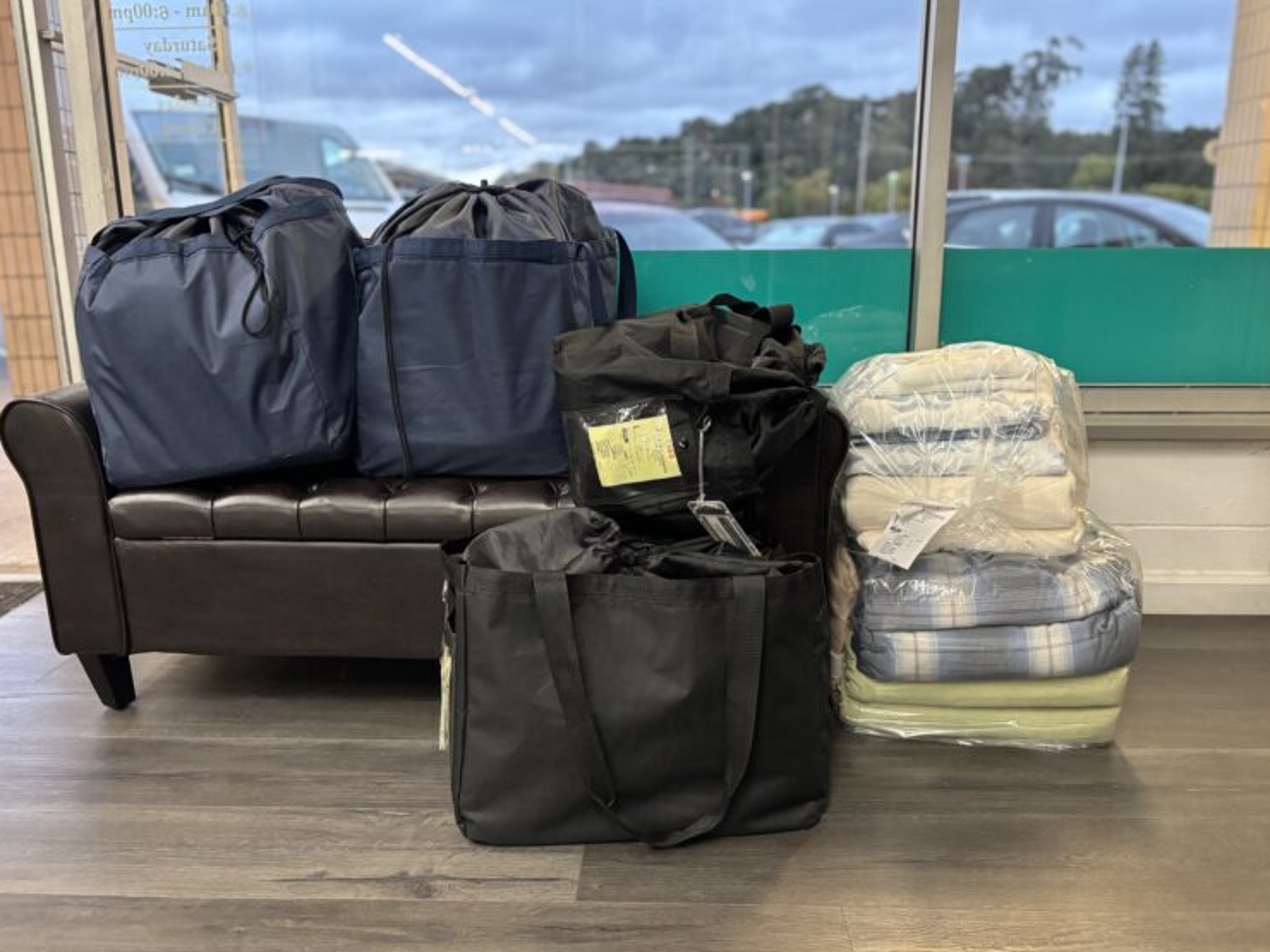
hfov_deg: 65.3
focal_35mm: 27
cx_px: 650
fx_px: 991
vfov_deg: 51.4
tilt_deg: -13.6
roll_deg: -0.4
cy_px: 468
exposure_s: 1/60
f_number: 1.6
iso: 500
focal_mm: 5.96
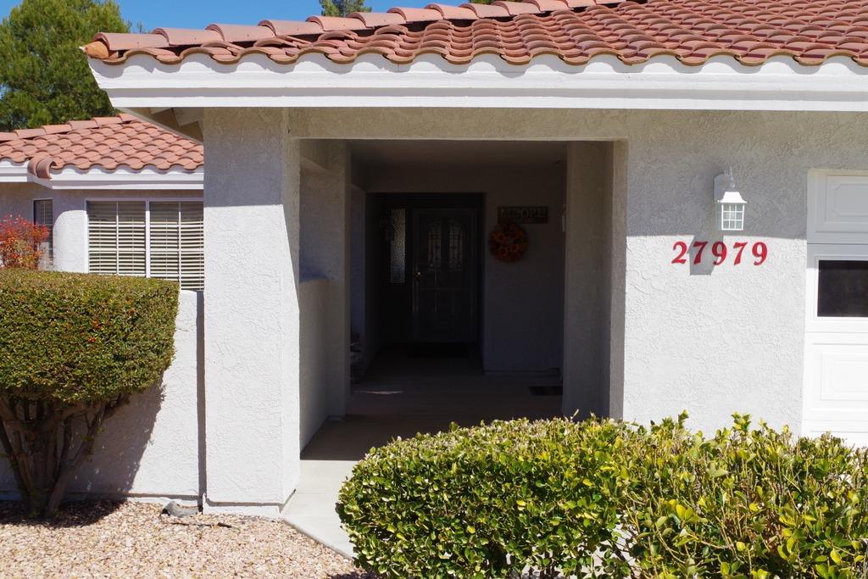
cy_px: 290
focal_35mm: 39
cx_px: 434
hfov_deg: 49.5
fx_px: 940
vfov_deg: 34.2
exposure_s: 1/160
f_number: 11
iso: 200
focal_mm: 26.25
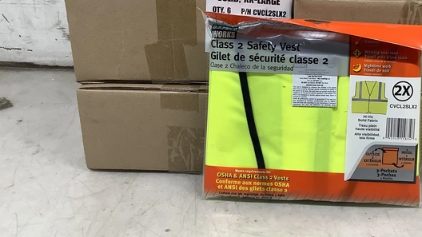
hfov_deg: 42.4
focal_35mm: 48
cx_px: 276
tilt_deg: -21.0
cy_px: 69
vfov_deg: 24.7
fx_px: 537
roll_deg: +0.5
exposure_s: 1/120
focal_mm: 3.3
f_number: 2.4
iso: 80
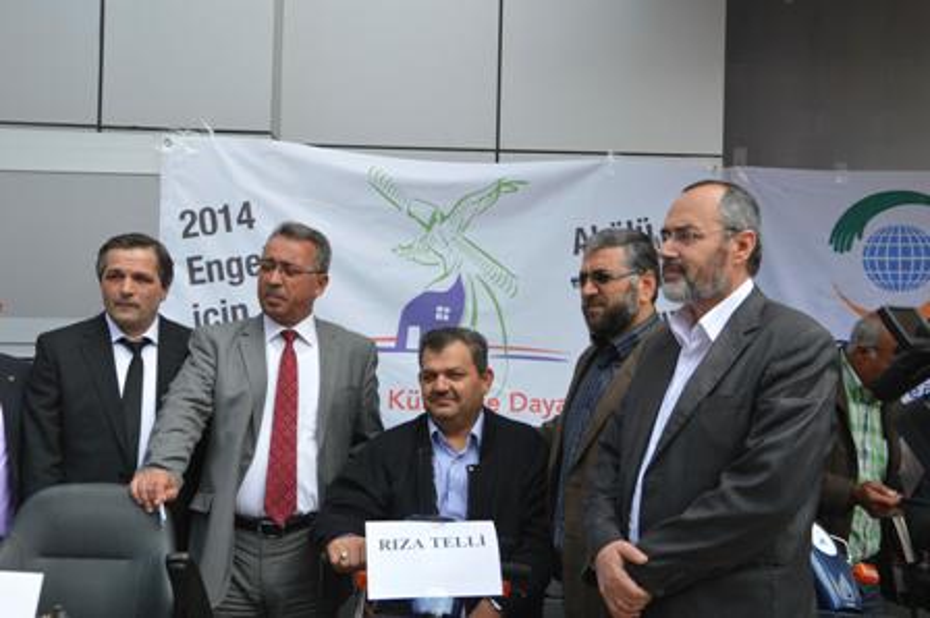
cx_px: 465
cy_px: 309
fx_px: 1162
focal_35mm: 45
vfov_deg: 29.8
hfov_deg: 43.6
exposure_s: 1/160
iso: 100
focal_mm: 30
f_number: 6.3
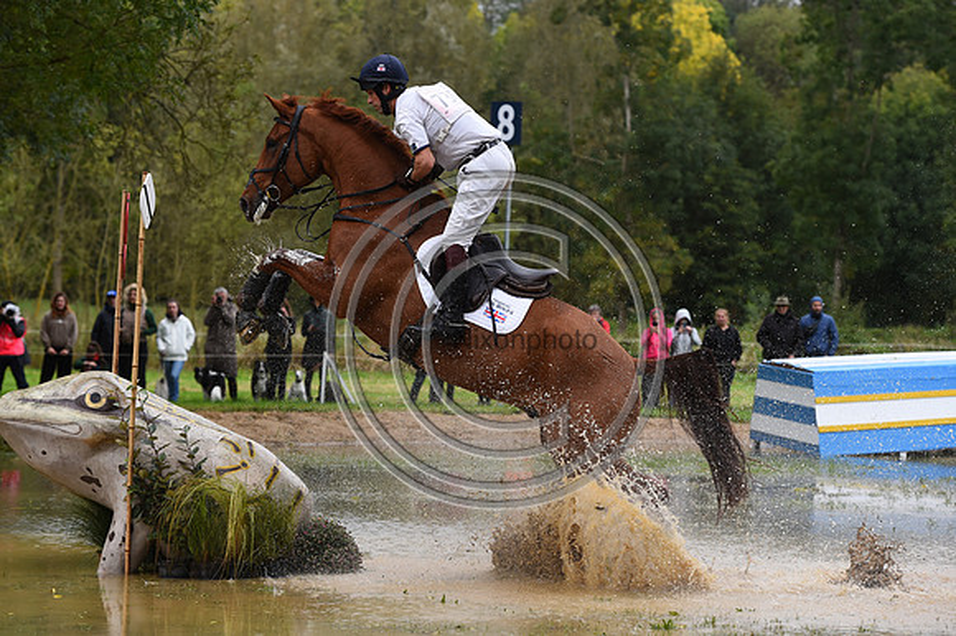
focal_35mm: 110
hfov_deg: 18.6
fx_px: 2919
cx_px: 478
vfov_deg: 12.4
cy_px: 318
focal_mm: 110
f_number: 4.5
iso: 800
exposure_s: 1/1250
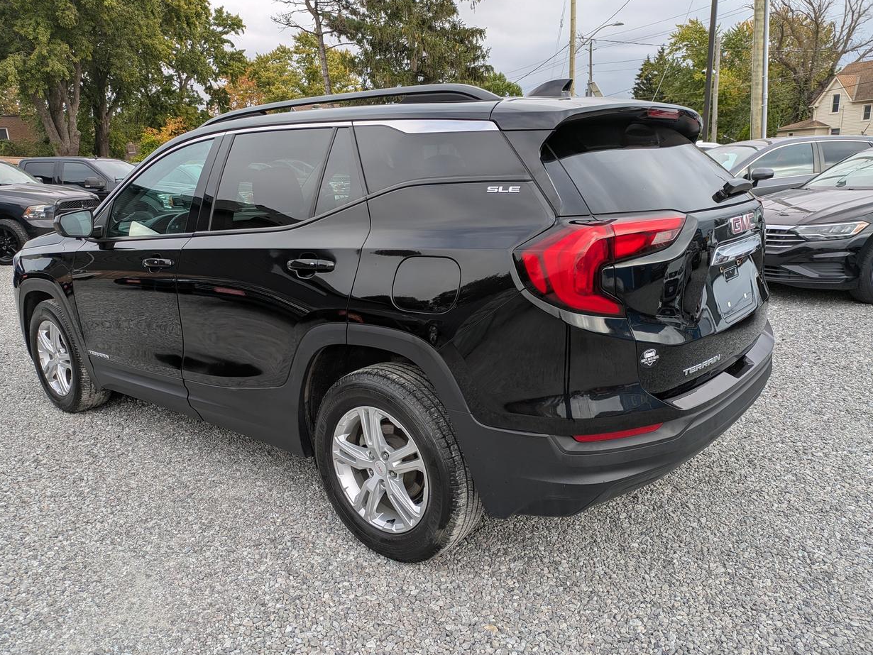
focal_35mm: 26
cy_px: 331
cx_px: 424
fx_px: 656
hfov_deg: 67.3
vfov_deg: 53.1
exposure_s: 1/748
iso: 37
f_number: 1.89
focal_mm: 5.43
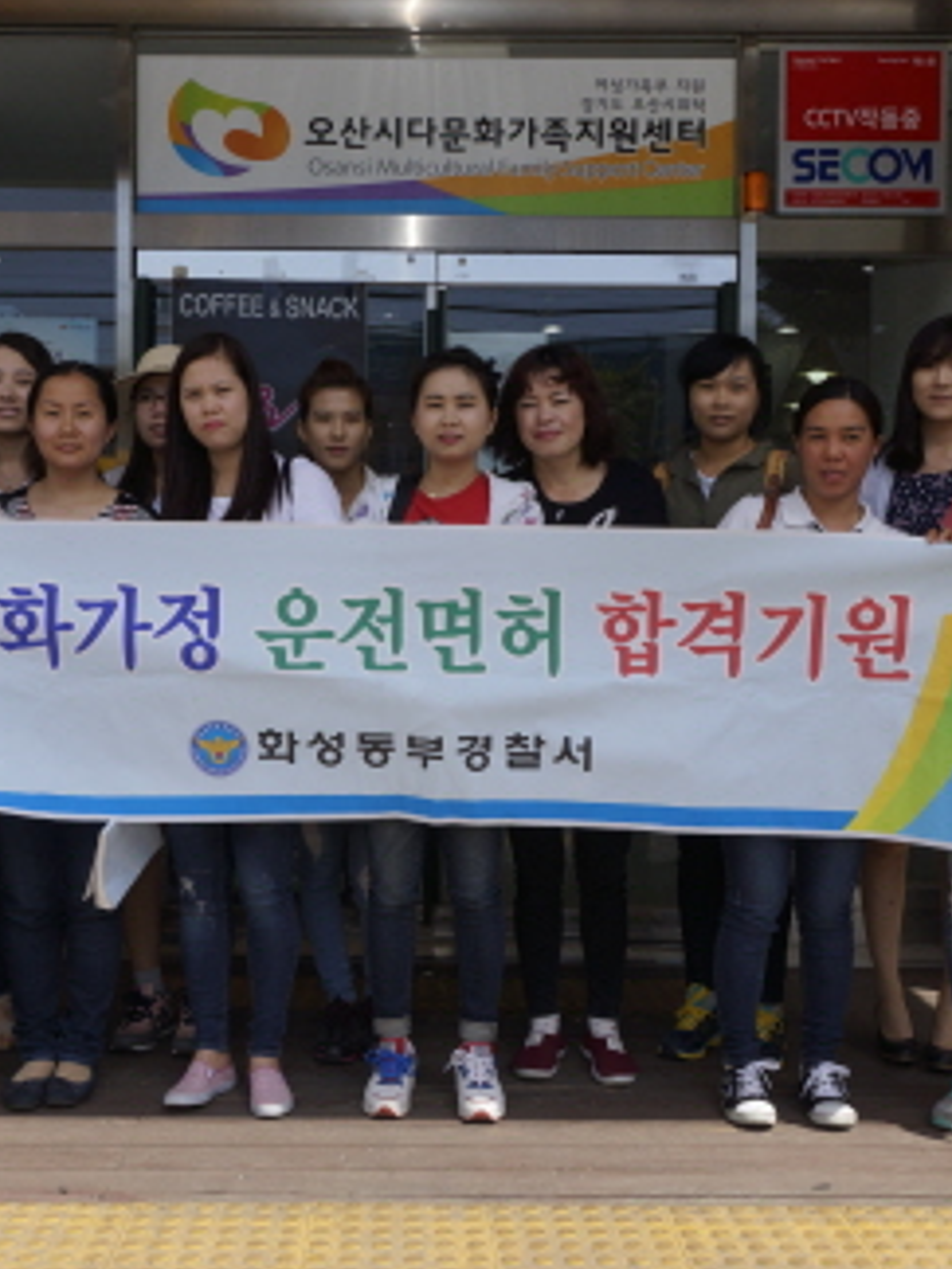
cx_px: 419
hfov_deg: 35.9
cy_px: 629
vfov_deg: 46.8
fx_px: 1467
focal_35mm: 40
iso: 100
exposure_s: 1/160
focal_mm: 18
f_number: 9
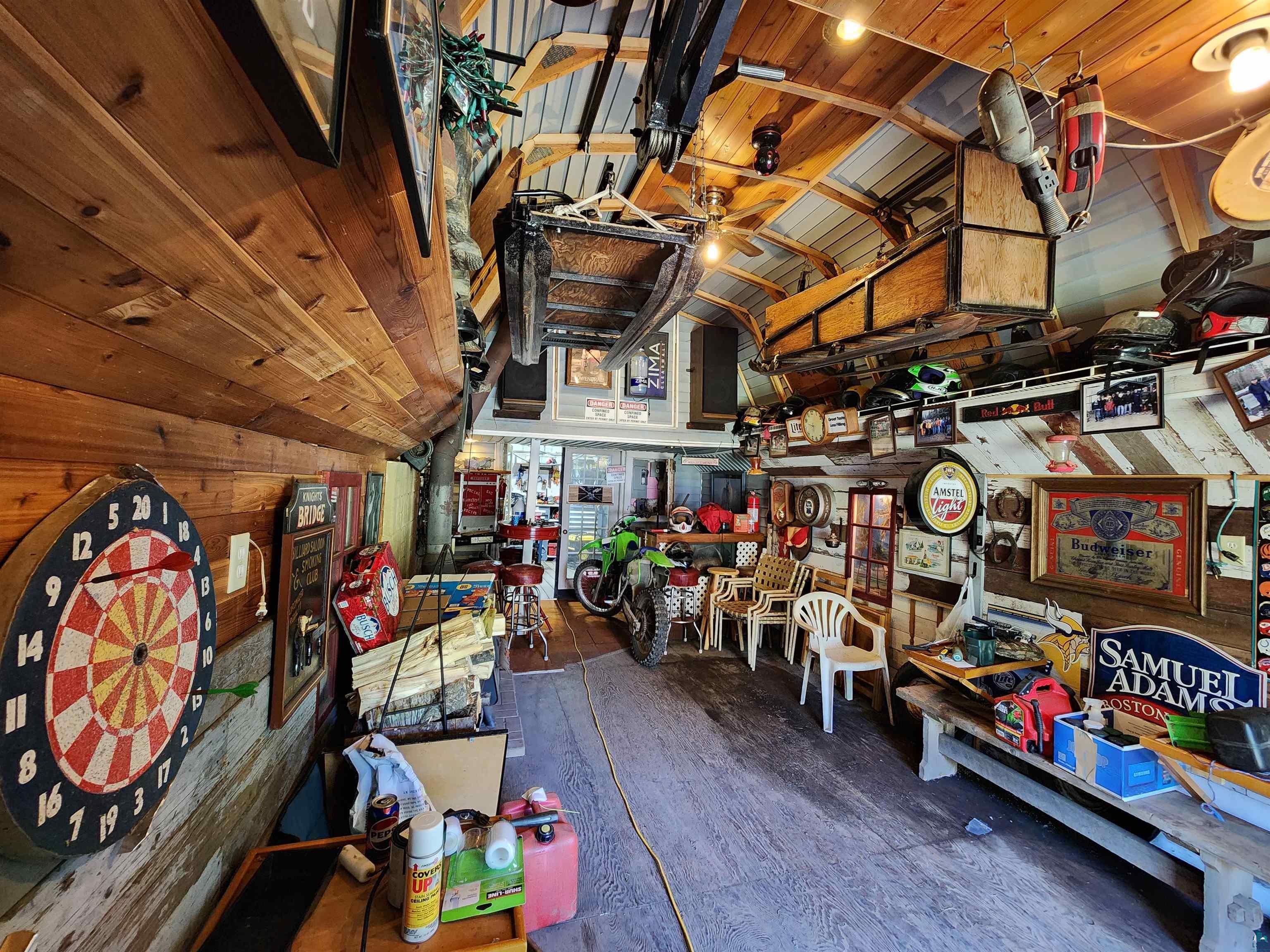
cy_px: 476
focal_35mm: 13
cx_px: 635
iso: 500
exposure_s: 1/30
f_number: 2.2
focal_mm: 2.2
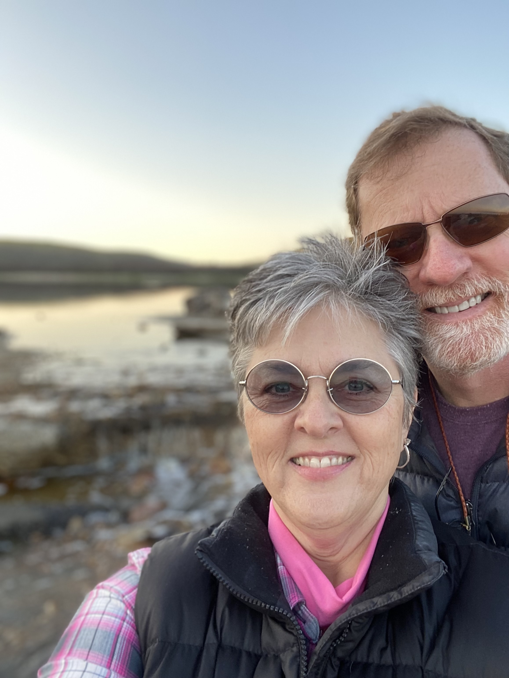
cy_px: 339
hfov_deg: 46.8
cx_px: 254
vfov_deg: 60.0
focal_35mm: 30
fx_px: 588
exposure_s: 1/122
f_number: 2.2
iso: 64
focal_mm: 2.71
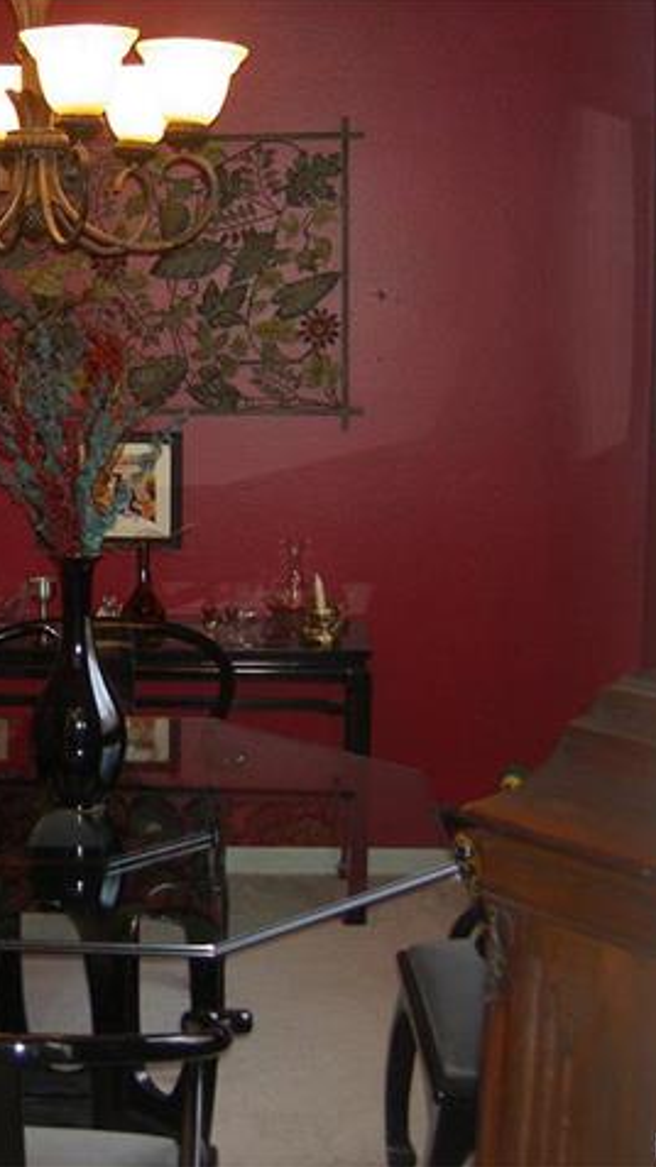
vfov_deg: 36.6
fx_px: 1764
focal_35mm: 57
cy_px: 582
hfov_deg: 20.3
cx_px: -15
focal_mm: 8
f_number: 2.8
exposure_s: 1/59.5
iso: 100
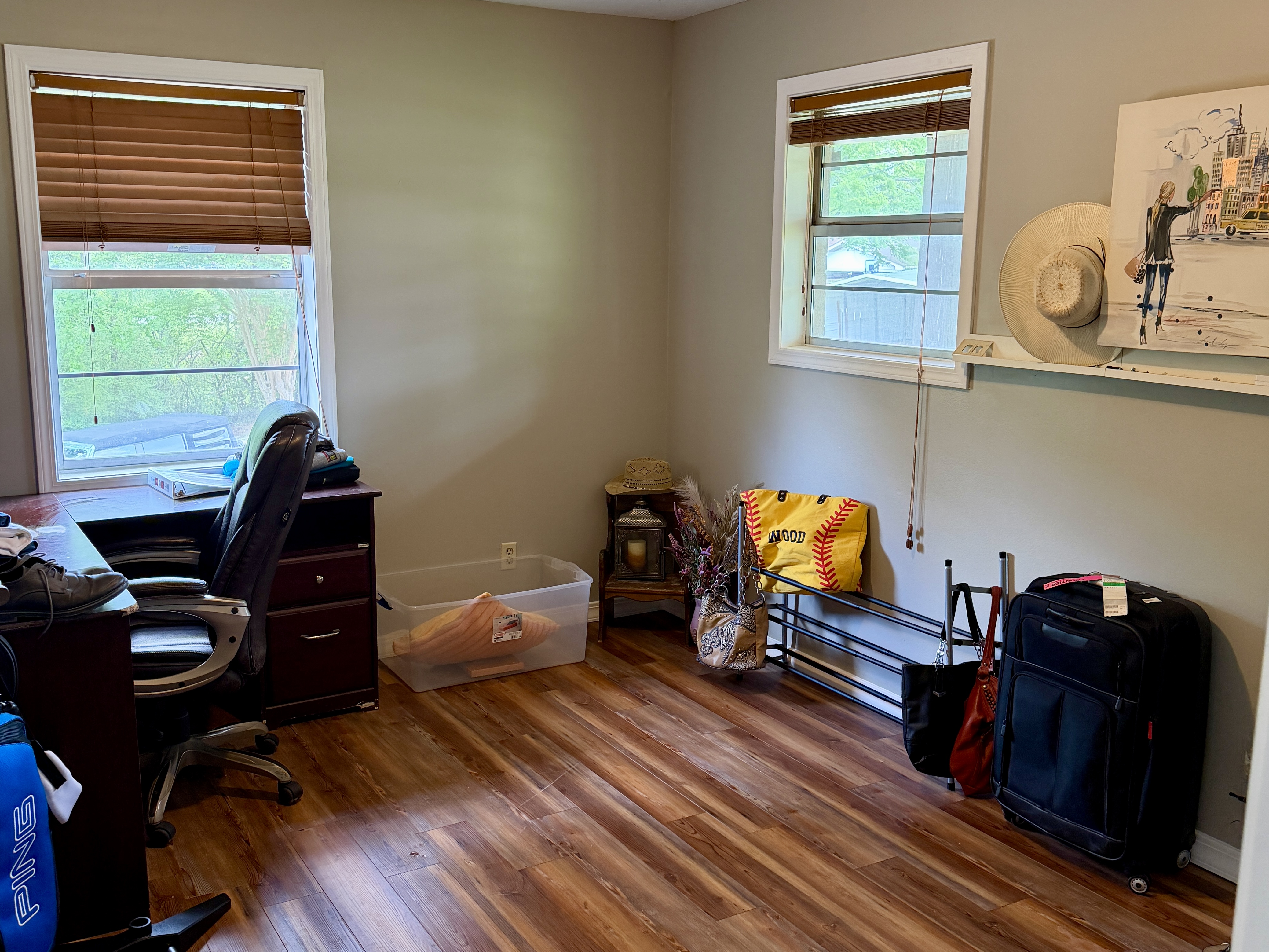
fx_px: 1210
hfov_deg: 55.3
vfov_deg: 42.9
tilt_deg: -9.7
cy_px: 473
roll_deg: -0.5
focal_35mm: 33
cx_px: 622
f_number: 1.78
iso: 250
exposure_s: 1/60
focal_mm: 6.76
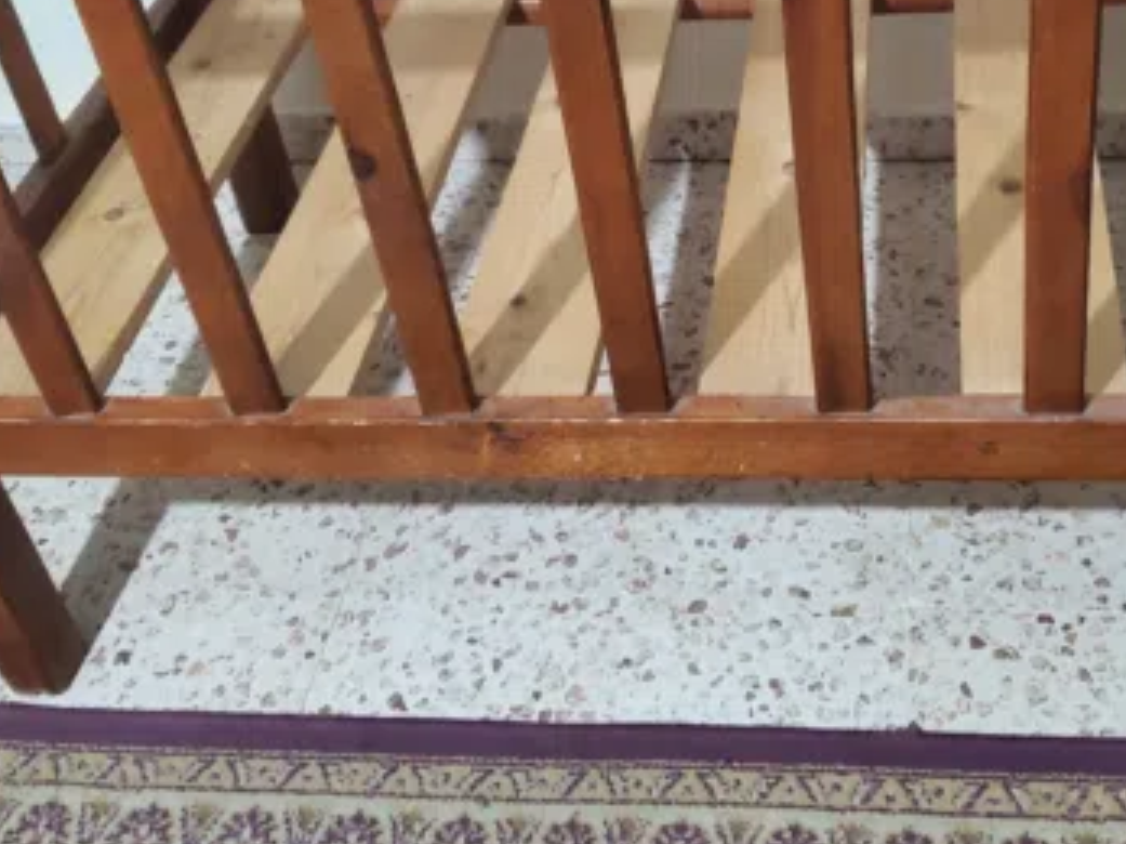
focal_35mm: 48
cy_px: 156
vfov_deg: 29.5
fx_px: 1561
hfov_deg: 39.4
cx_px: 704
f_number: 1.5
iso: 800
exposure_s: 1/50
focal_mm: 4.3
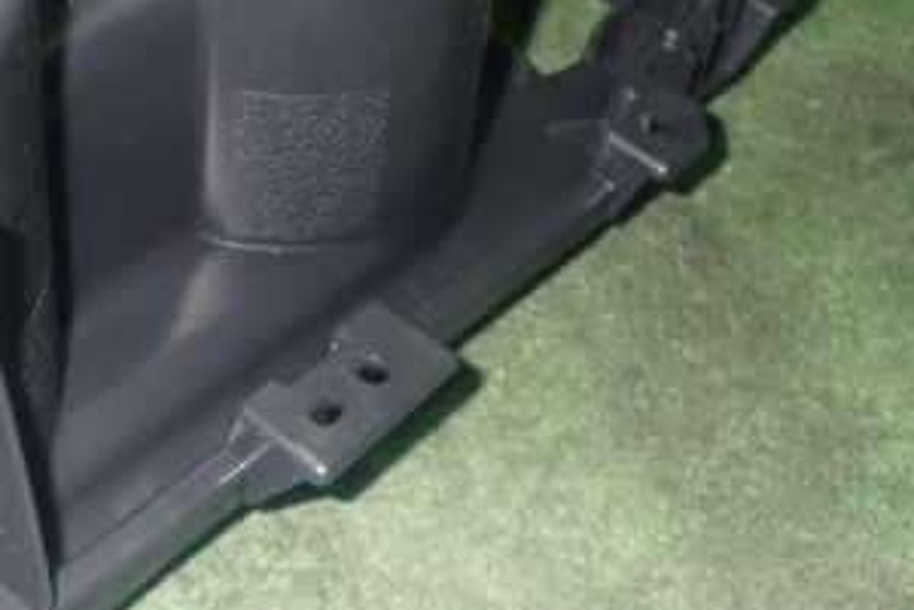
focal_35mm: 79
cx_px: 85
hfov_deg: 24.9
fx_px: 2006
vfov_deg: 17.2
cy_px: 171
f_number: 8
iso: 800
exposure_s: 1/40
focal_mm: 6.83
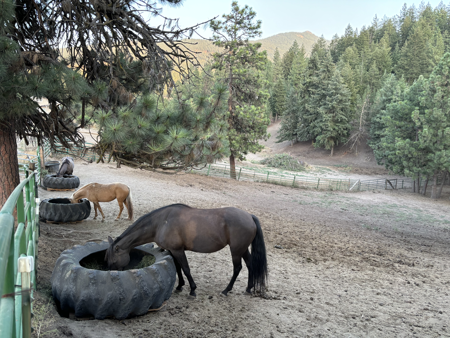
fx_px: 338
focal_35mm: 26
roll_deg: +0.1
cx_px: 225
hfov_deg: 67.3
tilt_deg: -11.9
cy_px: 169
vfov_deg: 53.1
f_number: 1.6
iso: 125
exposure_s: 1/121
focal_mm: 5.96
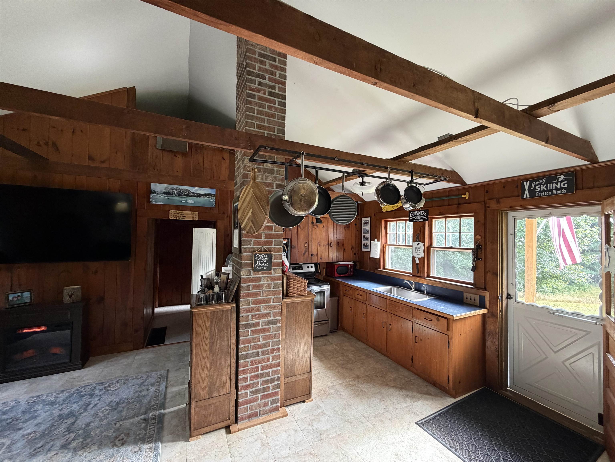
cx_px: 308
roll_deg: -0.8
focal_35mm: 14
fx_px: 249
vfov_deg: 85.7
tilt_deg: +0.9
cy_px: 231
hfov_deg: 102.1
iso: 320
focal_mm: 2.22
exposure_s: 1/60
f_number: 2.2
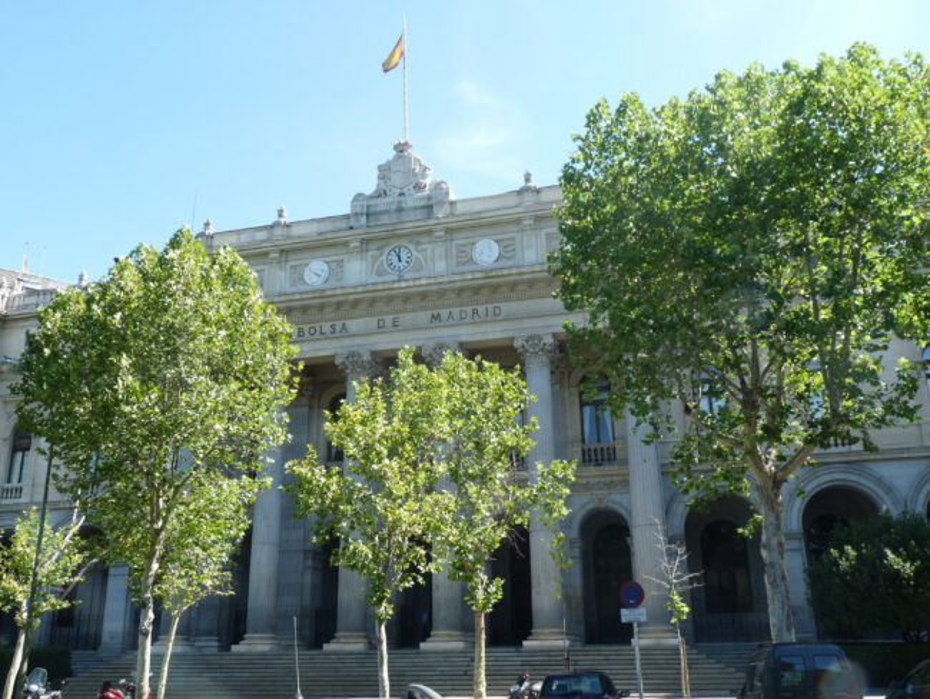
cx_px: 465
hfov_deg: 53.9
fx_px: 914
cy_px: 350
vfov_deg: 41.8
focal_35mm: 34
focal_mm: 6
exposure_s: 1/200
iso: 100
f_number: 4.5
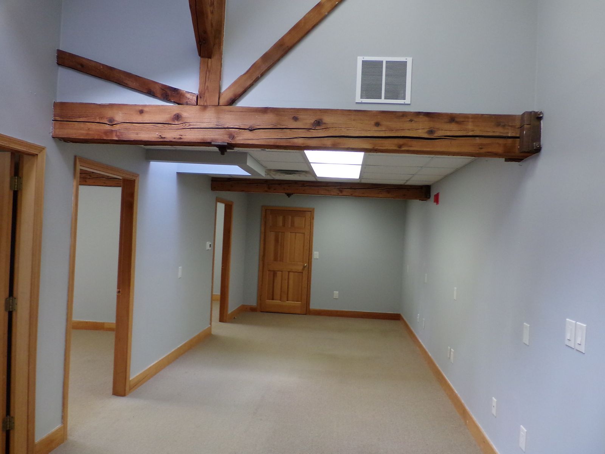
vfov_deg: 53.1
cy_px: 227
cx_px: 302
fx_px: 454
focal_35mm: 26
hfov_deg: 67.3
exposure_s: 1/38
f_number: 3.2
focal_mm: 4.7
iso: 200
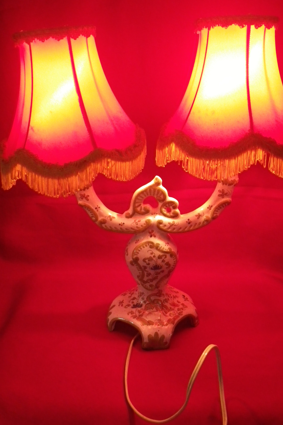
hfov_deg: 36.9
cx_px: 149
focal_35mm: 36
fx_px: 424
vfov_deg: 53.1
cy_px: 213
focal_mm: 6.1
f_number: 3.8
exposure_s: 1/50
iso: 500
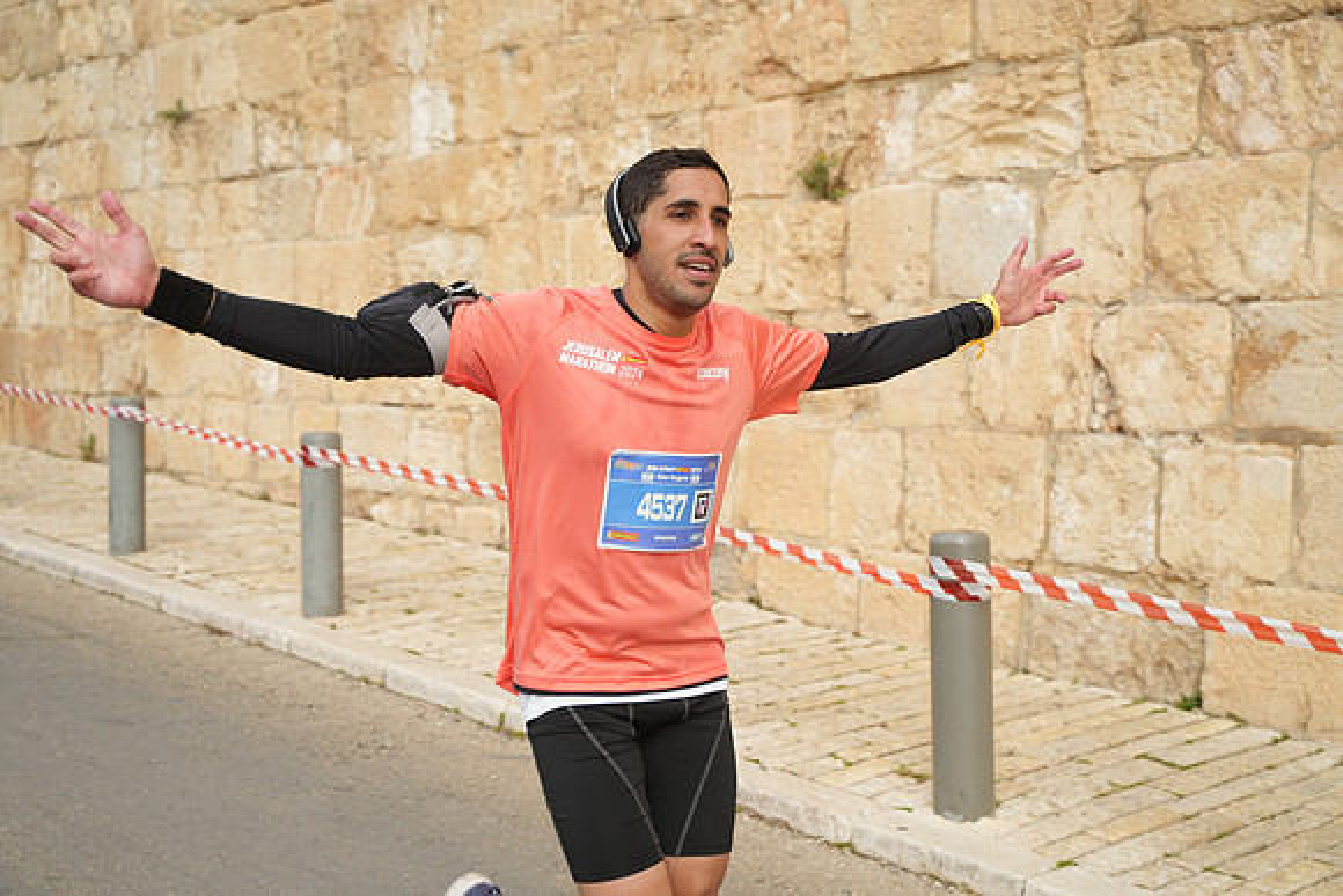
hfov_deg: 41.9
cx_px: 672
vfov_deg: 28.7
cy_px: 448
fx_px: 1754
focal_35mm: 47
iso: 160
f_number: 3.2
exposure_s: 1/800
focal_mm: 47
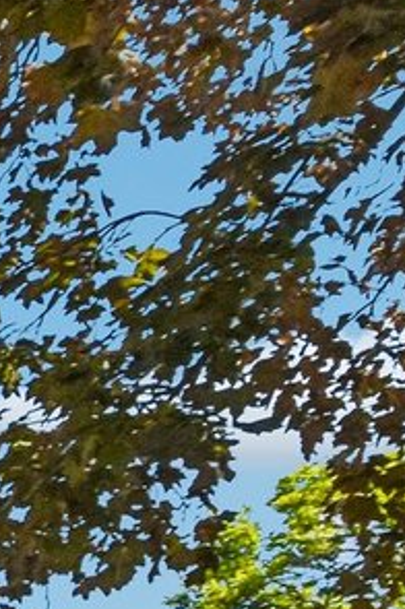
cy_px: 400
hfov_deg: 8.7
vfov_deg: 20.6
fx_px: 1674
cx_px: -1091
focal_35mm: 99
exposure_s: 1/1000
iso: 500
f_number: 8
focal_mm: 12
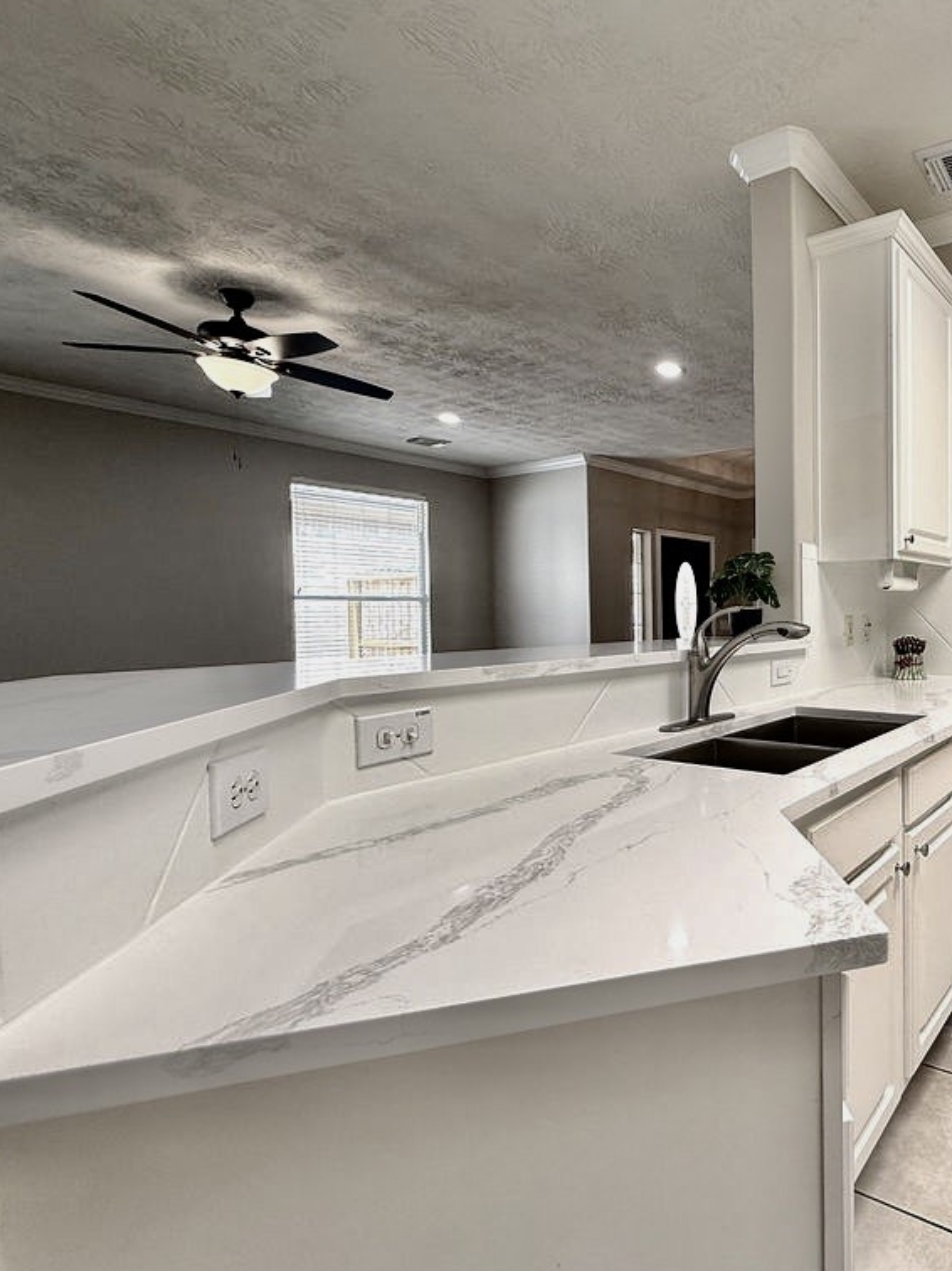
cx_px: 829
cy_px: 633
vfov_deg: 84.7
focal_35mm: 19
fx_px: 697
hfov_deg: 59.9
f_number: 2.2
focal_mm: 2.22
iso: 64
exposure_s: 1/120
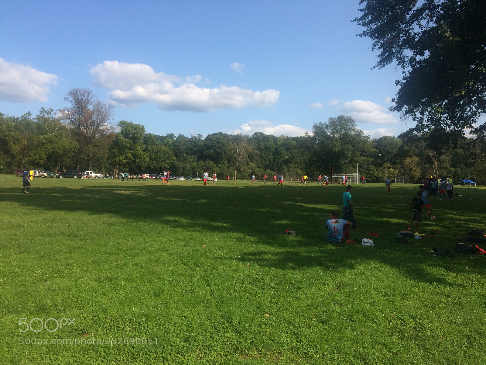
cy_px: 182
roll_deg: +0.8
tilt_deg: -0.9
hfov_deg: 61.7
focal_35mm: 29
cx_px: 243
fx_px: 407
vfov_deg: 48.2
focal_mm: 4.15
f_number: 2.2
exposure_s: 1/1866
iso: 32
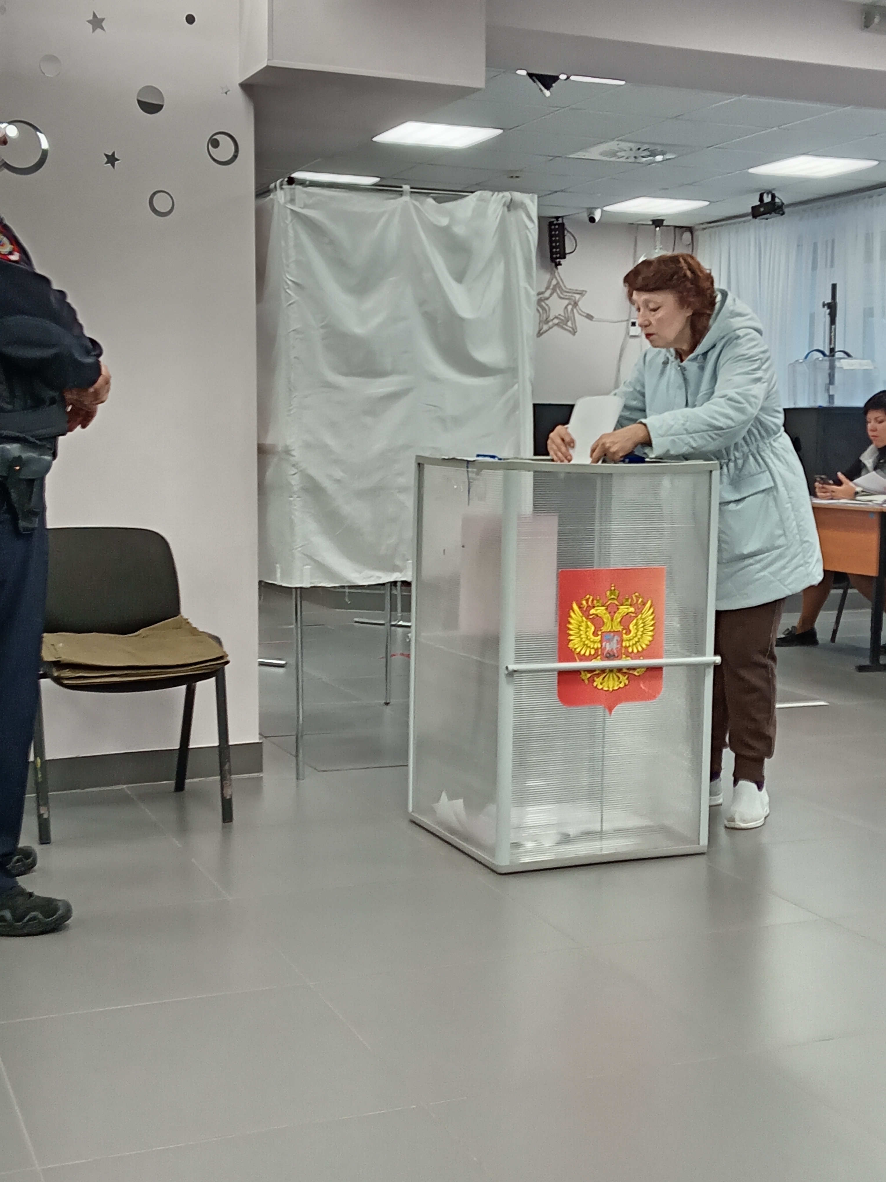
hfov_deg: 30.9
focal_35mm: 47
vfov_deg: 40.5
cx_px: 443
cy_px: 591
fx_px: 1605
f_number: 1.8
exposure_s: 1/25
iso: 575
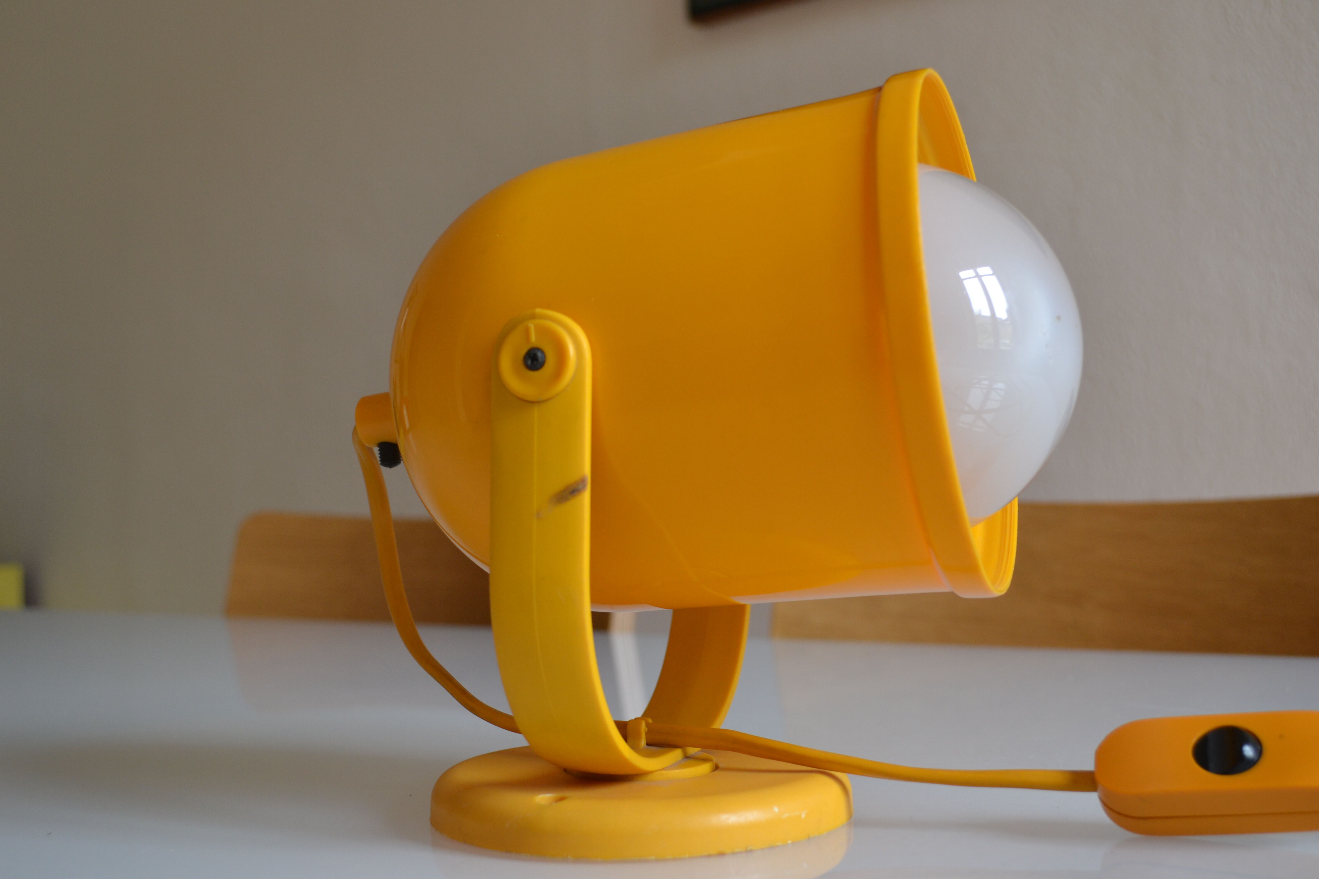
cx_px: 667
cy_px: 434
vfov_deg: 31.2
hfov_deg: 45.4
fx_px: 1575
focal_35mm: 43
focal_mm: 28
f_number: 5.6
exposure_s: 1/125
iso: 400
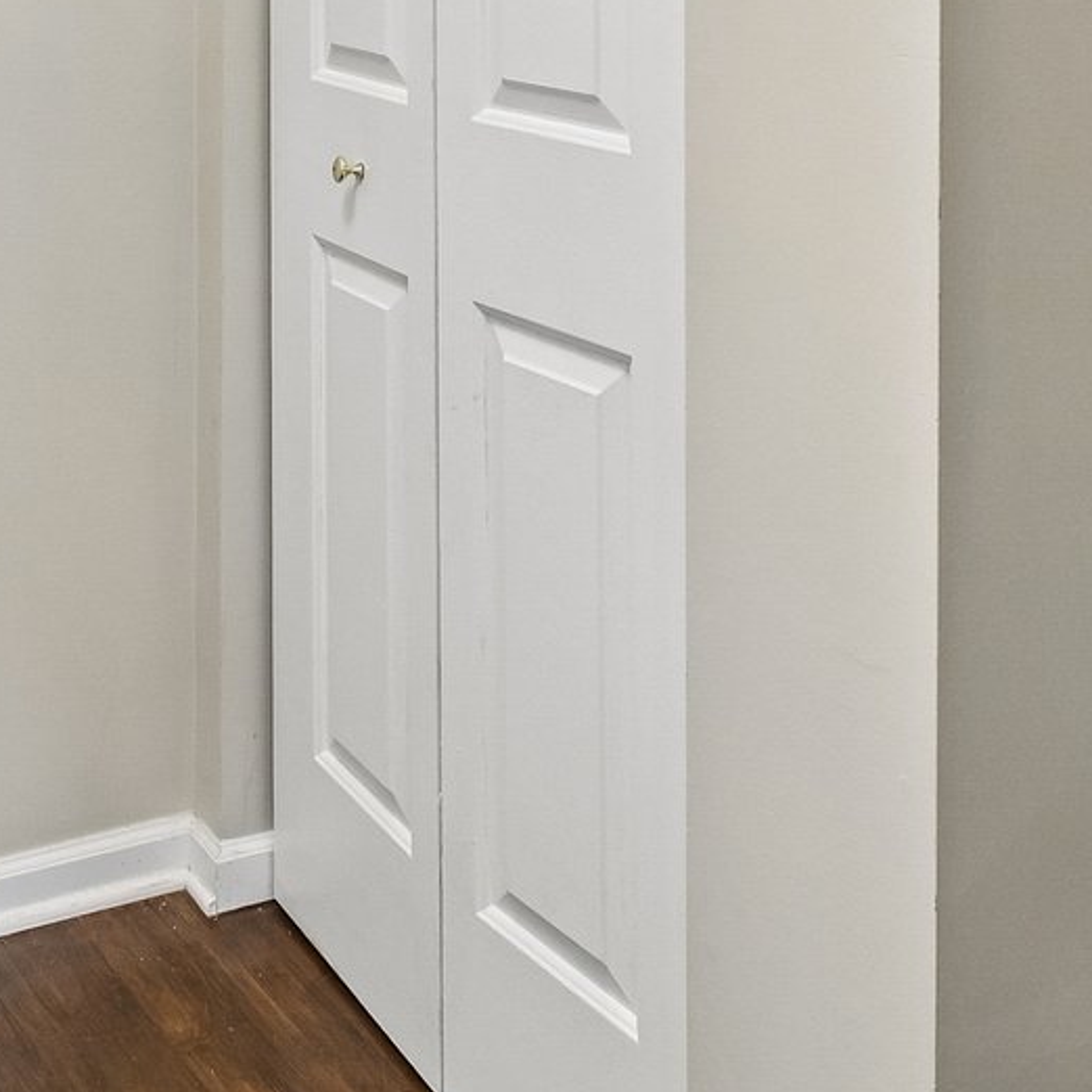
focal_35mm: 50
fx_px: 1785
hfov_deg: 32.1
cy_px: -137
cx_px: 71
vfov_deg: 30.2
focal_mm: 10
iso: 400
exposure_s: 1/10
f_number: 8
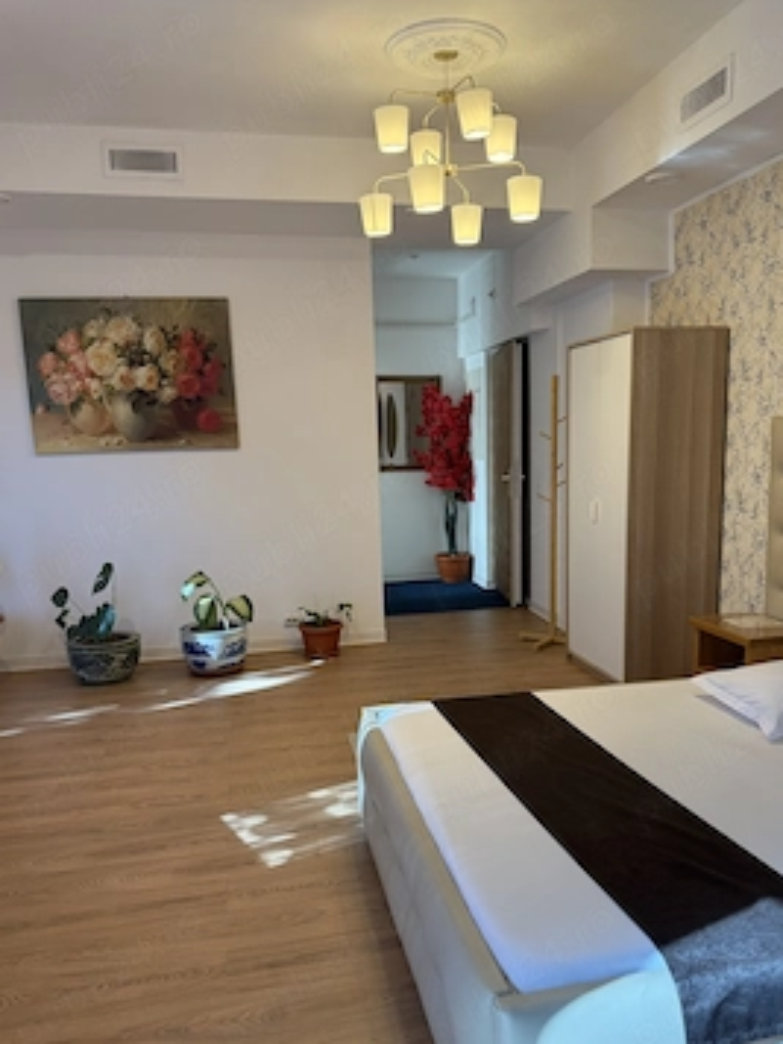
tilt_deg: -9.3
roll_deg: +1.1
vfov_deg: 65.2
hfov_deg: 51.3
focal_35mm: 27
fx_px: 814
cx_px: 416
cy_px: 578
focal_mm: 6.76
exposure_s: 1/100
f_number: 1.78
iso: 125
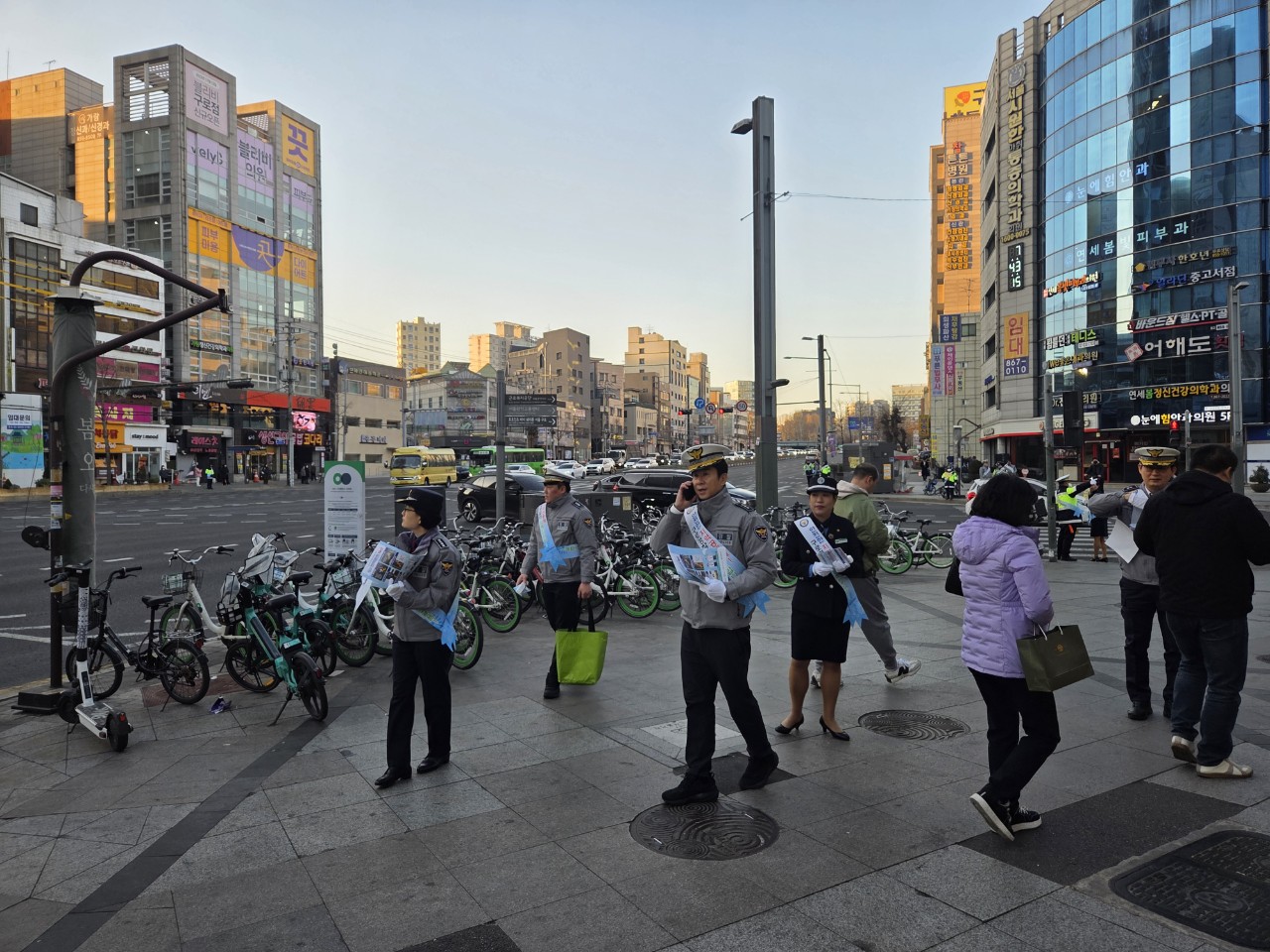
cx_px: 635
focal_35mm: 23
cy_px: 476
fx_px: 844
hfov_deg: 73.9
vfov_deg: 58.9
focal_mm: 5.4
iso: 80
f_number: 1.8
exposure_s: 1/652
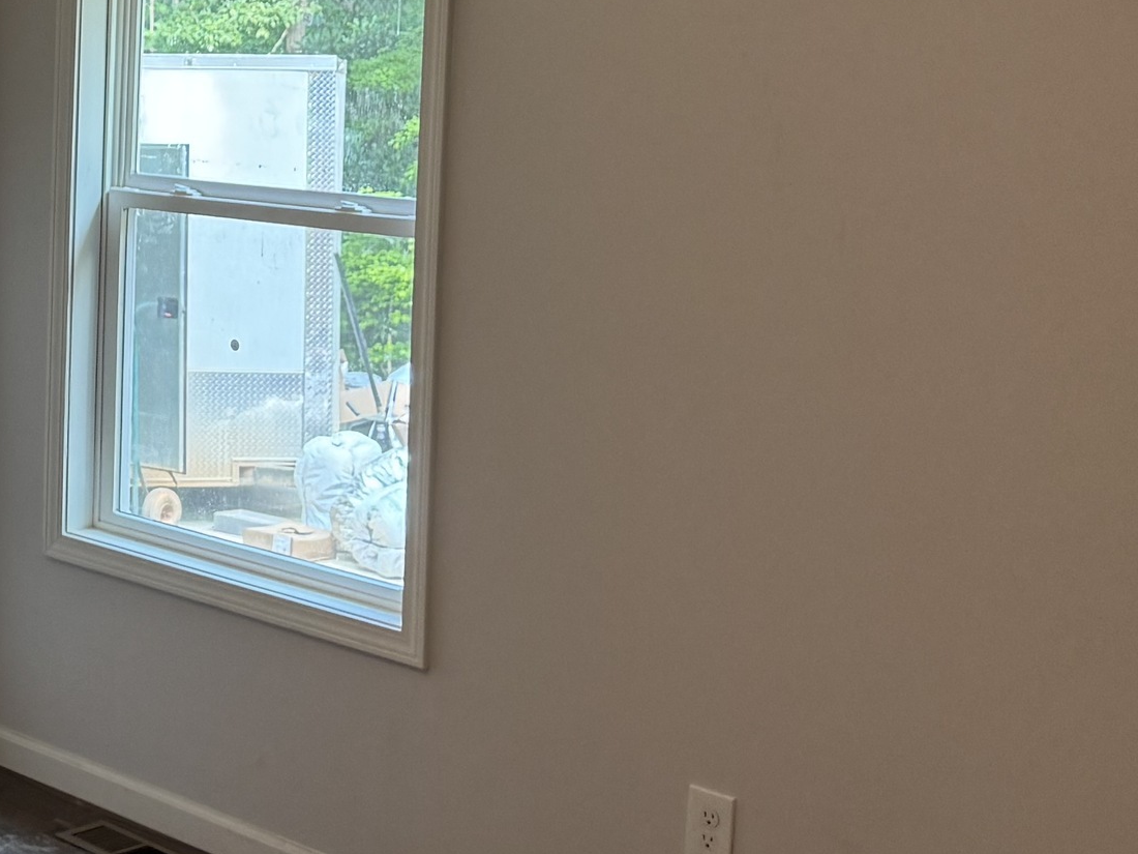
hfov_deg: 26.0
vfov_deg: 21.7
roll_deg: -1.5
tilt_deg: -4.3
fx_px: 2203
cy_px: 202
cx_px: -211
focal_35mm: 67
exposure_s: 1/60
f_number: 1.78
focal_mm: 6.76
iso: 160
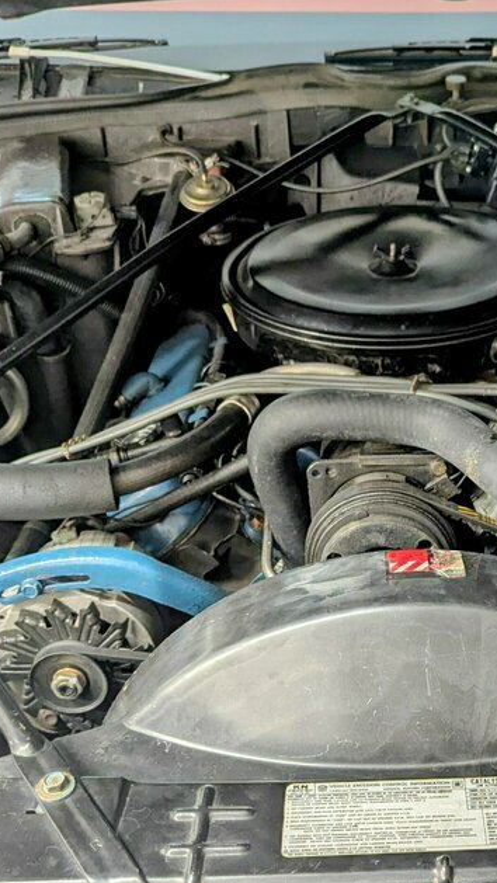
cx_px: 428
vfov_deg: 41.1
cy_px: 545
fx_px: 1171
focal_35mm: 50
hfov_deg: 23.4
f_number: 1.85
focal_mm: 6.81
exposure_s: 1/24
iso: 181
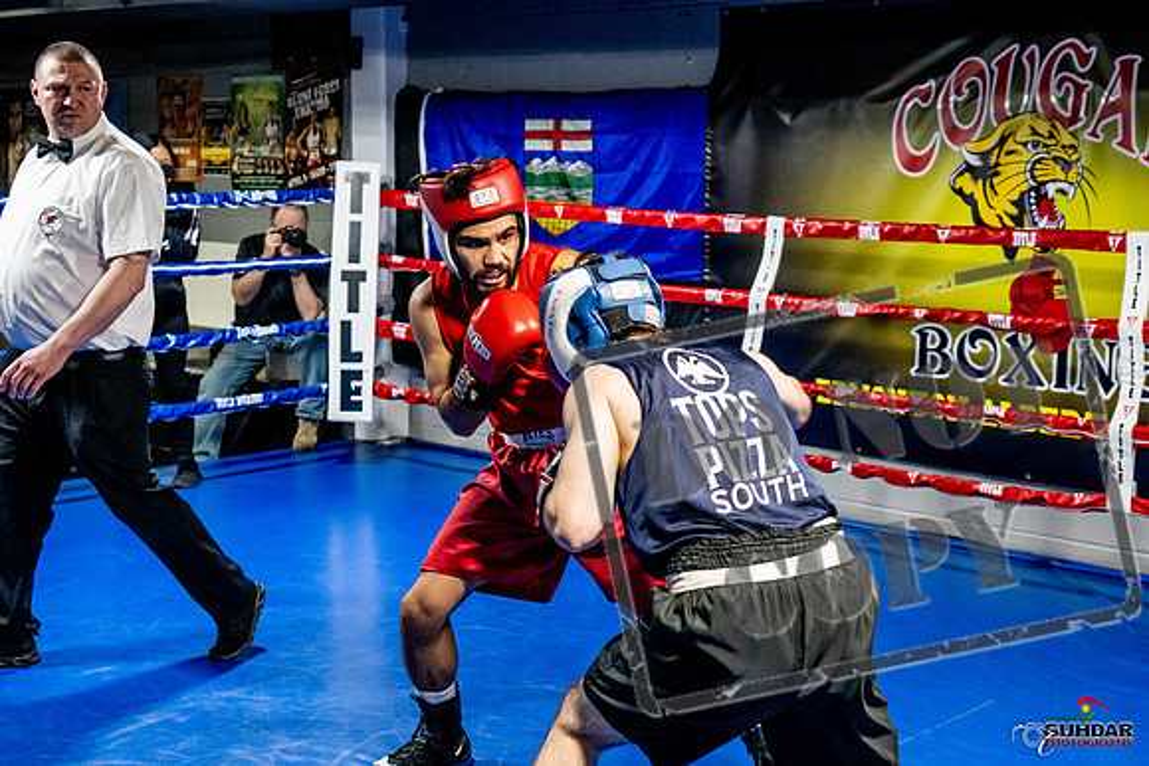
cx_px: 574
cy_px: 383
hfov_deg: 38.2
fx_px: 1660
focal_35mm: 52
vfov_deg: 26.0
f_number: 2.8
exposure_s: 1/800
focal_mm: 35
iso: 5000
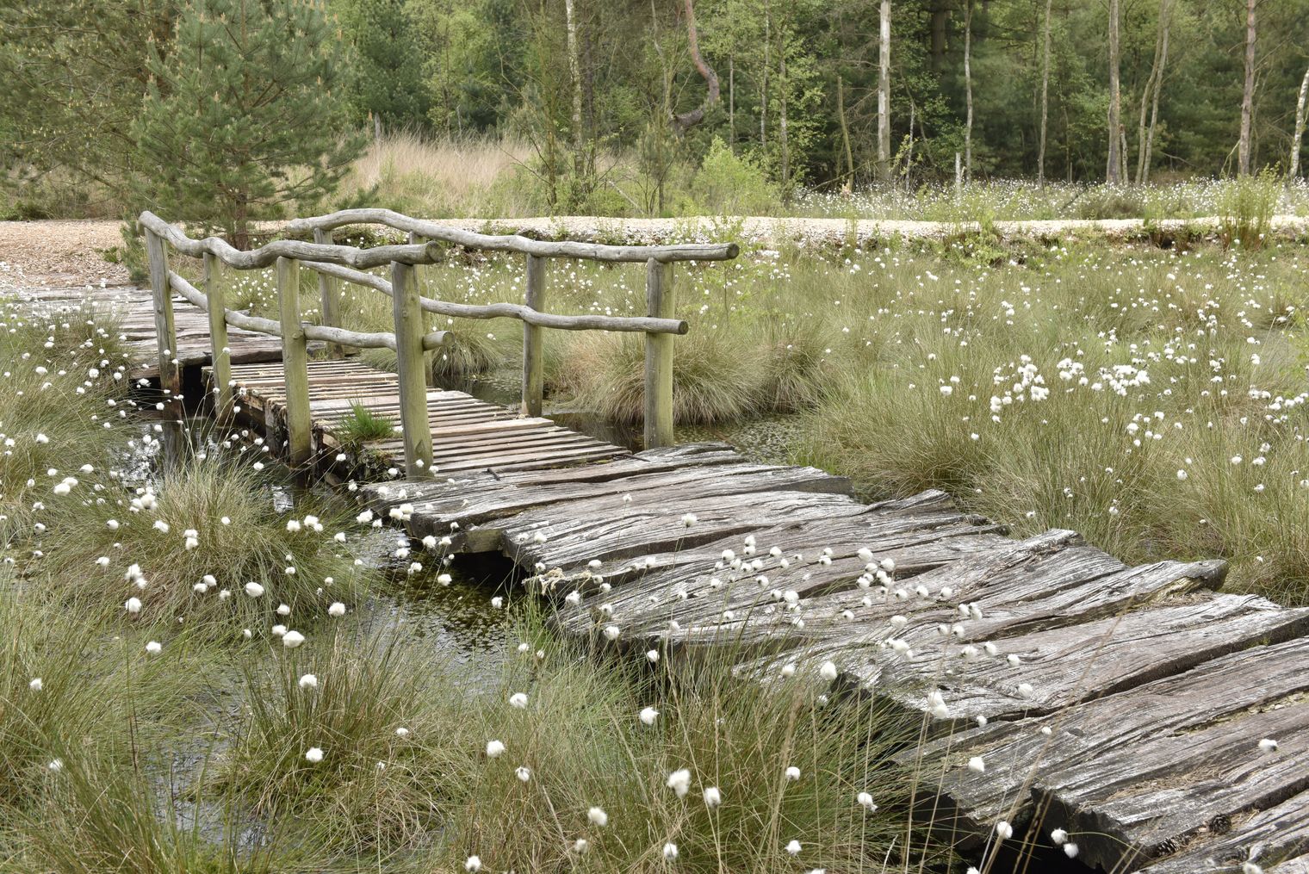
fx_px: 1455
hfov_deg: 48.4
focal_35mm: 40
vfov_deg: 33.4
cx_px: 654
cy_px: 437
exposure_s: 1/100
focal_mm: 40
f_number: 10
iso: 400
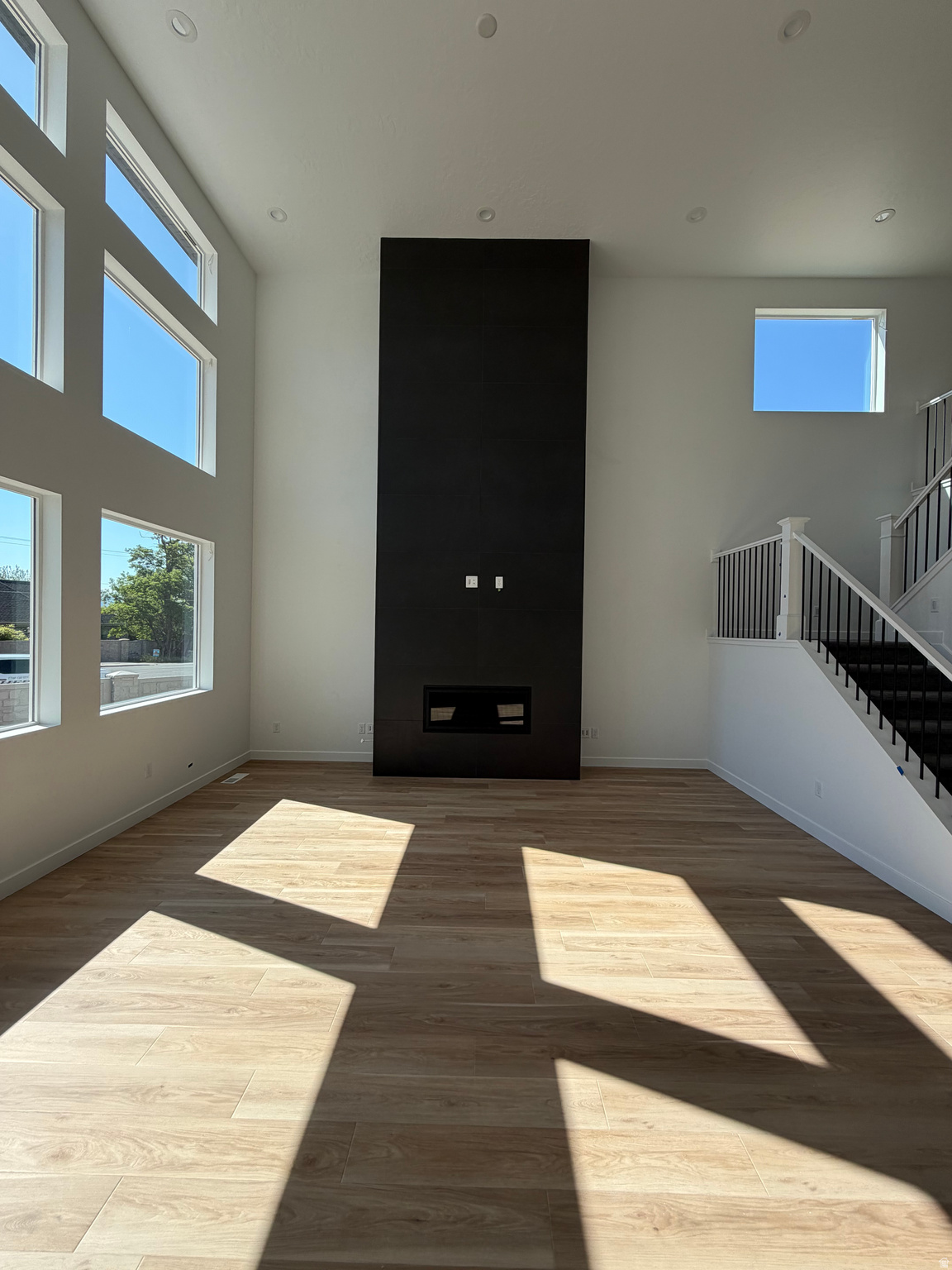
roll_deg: -1.0
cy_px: 635
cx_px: 476
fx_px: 513
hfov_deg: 85.7
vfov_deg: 102.1
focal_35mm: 14
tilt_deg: -0.4
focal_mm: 2.22
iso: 40
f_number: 2.2
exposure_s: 1/549
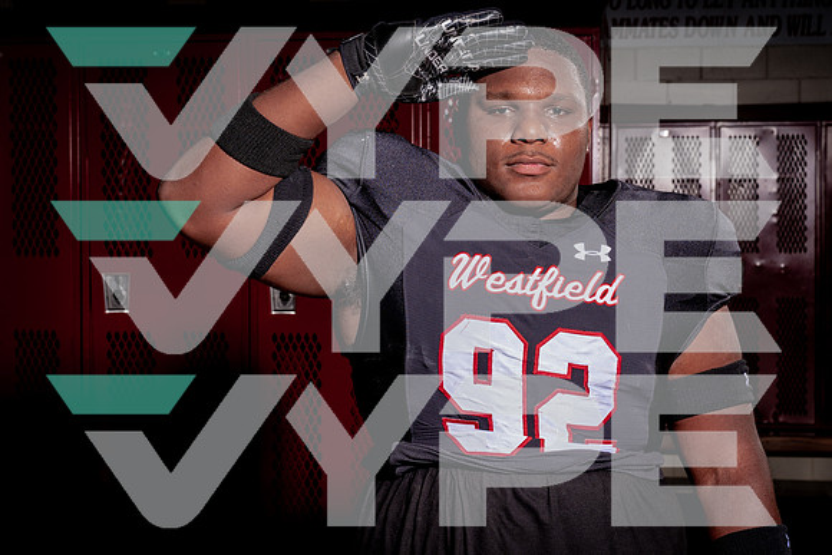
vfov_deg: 18.7
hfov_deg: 27.8
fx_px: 1682
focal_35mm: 73
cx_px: 416
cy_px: 278
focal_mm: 70
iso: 100
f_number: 11
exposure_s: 1/250
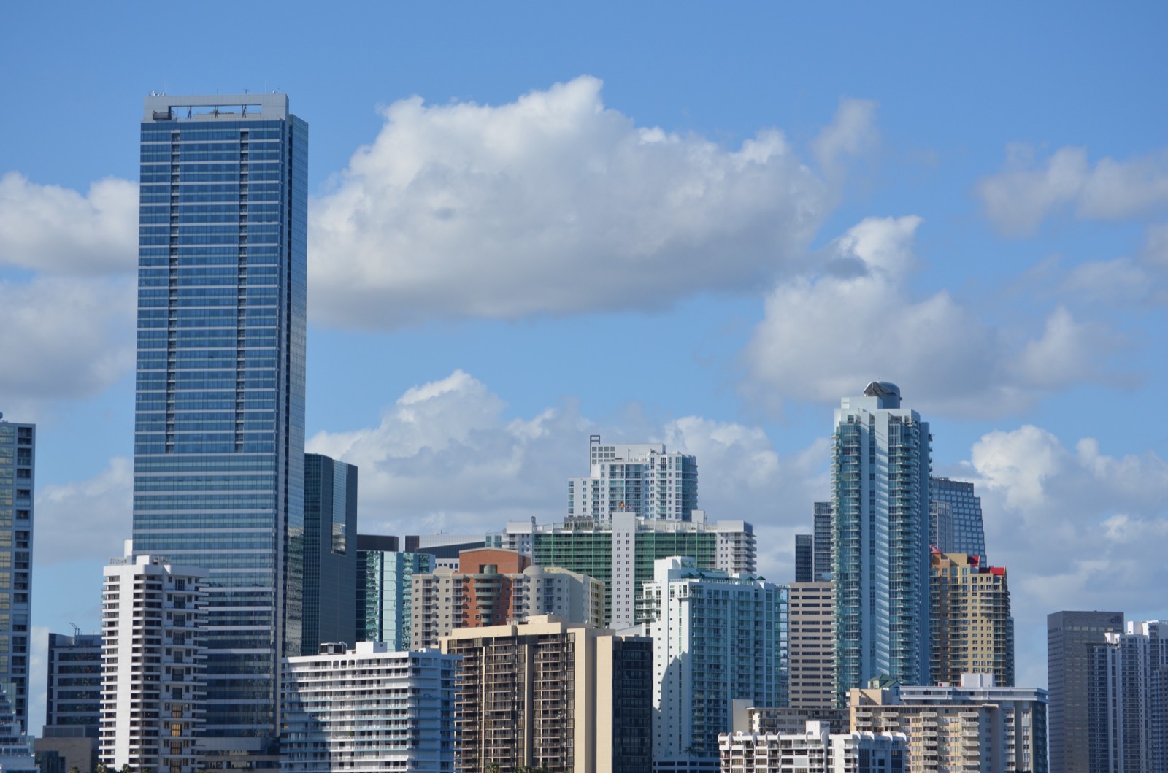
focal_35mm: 128
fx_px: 4127
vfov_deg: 10.7
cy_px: 386
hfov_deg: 16.1
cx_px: 584
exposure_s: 1/1000
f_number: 8
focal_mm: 85
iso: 200
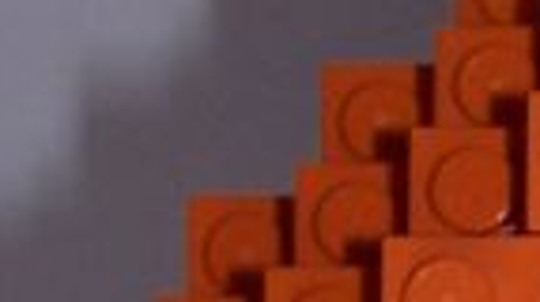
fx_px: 6592
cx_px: 1257
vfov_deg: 2.5
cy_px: 1480
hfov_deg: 4.6
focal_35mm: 461
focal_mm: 9.8
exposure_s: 1/60
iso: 80
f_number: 3.1
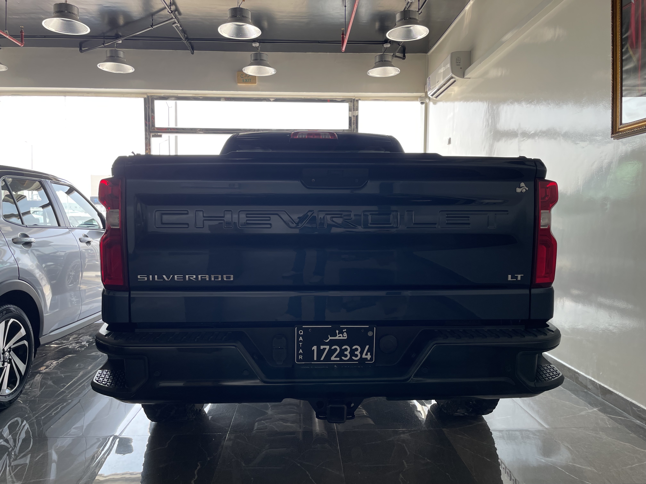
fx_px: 485
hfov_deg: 67.3
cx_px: 323
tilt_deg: -4.8
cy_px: 242
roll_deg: +0.0
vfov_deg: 53.1
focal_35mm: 26
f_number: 1.6
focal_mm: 4.2
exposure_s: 1/287
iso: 32
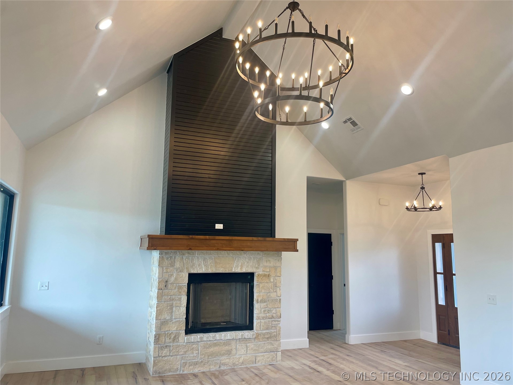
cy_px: 192
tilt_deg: +9.1
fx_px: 385
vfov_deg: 53.1
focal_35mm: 26
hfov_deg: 67.3
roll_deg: -0.4
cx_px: 256
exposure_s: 1/120
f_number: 1.6
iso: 50
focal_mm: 4.2
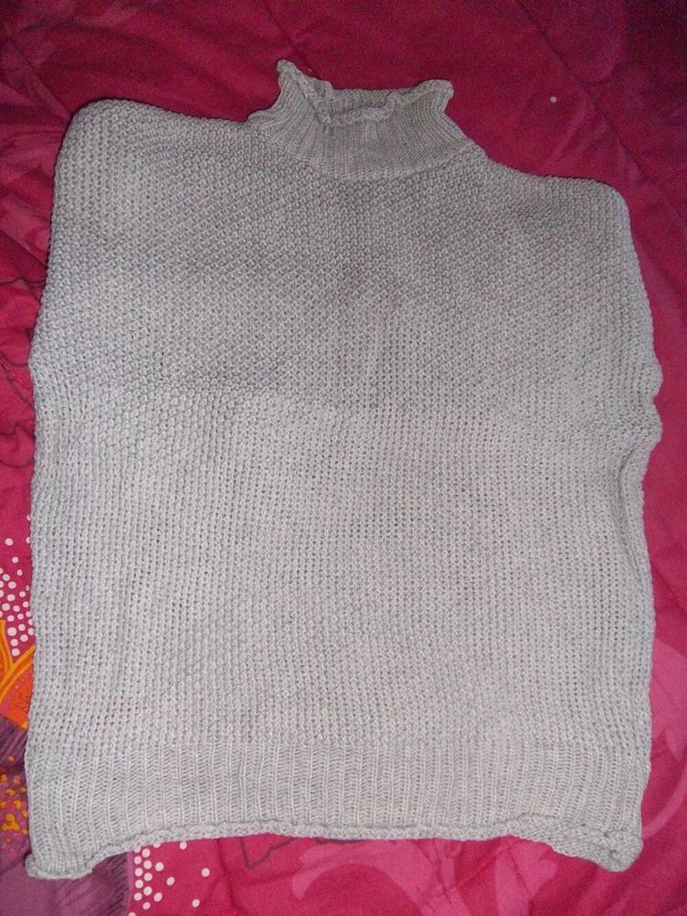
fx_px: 741
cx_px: 344
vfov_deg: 63.4
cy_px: 458
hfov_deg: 49.8
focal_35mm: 28
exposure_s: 1/64
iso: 160
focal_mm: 5.1
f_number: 3.5
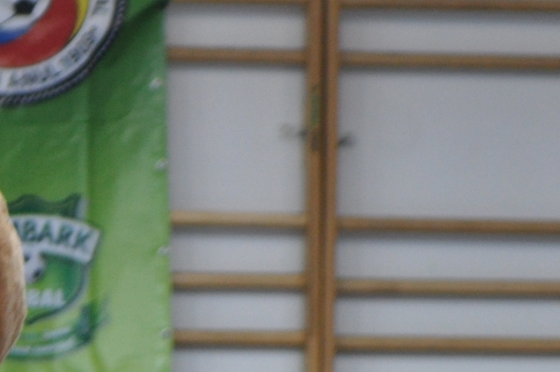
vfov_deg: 4.2
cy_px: 564
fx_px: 5048
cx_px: -50
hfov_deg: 6.3
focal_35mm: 325
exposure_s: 1/50
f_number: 5.6
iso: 800
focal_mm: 55
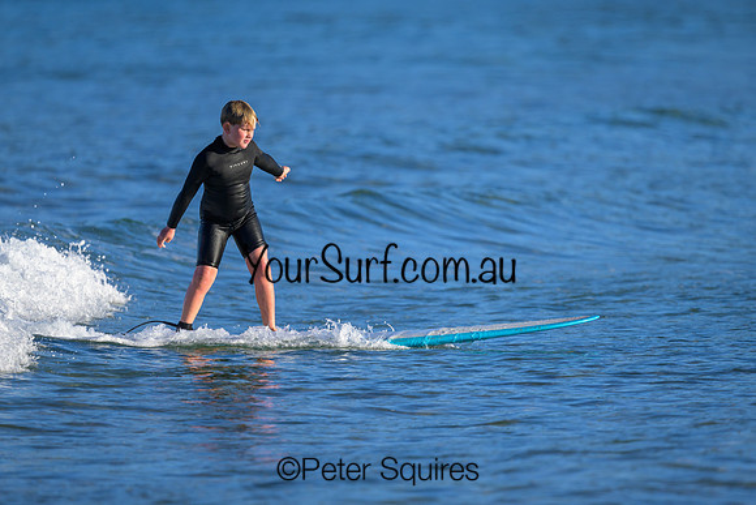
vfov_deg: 1.7
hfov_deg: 2.6
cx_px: 378
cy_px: 252
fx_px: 16803
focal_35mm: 800
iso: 250
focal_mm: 800
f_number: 6.3
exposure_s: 1/1000
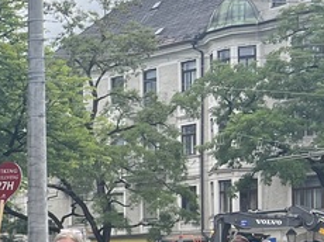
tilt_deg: +1.7
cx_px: -297
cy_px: 257
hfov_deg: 14.5
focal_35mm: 116
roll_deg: +0.5
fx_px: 1085
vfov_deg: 12.6
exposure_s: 1/1326
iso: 50
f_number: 1.5
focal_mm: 5.7
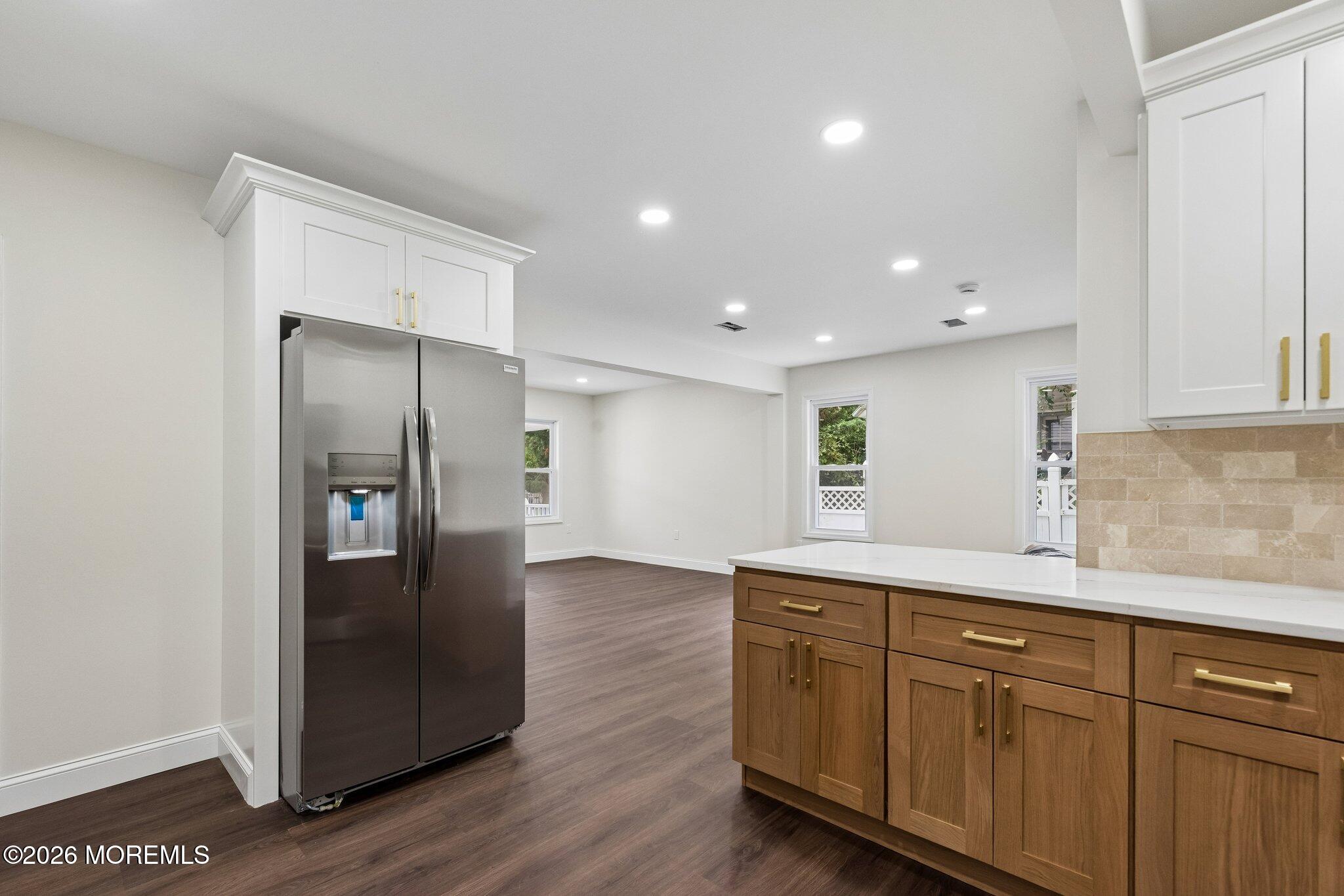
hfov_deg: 100.4
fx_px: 560
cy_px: 448
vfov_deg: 77.3
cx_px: 672
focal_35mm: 15
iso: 1250
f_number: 7.1
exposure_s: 1/60
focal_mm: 15
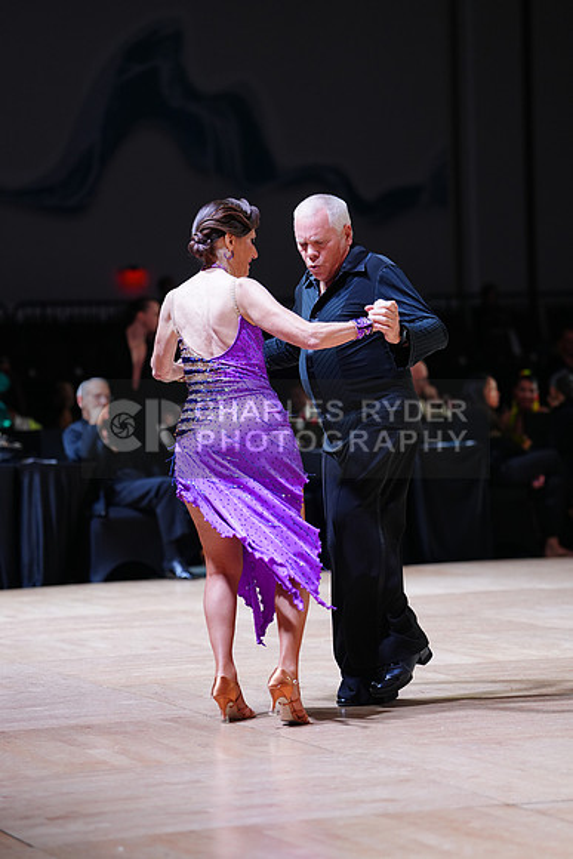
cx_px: 286
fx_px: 2815
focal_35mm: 118
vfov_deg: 17.3
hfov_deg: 11.6
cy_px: 430
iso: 800
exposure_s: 1/400
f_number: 2.8
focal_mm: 118
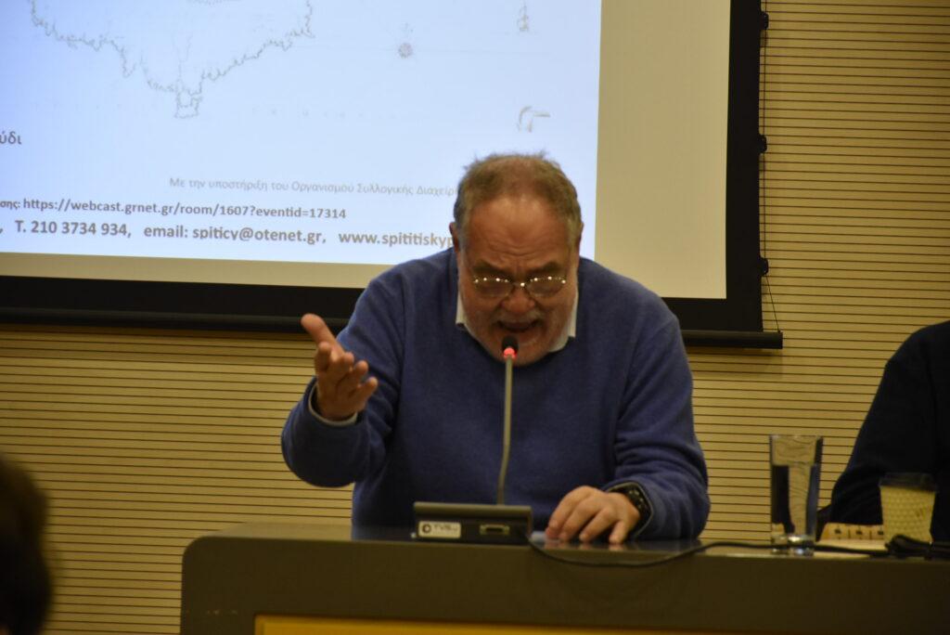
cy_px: 318
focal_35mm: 210
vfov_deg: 6.6
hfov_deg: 9.8
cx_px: 475
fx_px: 5545
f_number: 5.6
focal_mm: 140
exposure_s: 1/125
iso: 1600
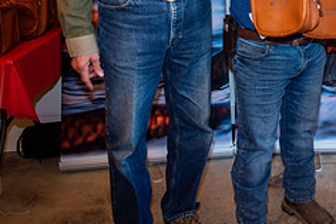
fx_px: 550
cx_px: 357
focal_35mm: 59
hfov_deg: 30.8
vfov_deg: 21.8
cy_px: -20
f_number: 2.8
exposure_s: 1/60
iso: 800
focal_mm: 24
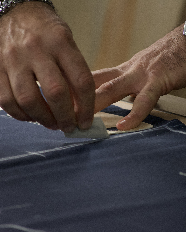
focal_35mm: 446
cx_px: 110
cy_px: 118
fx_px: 3069
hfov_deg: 3.5
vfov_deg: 4.3
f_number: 5.6
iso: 2500
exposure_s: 1/125
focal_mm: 200
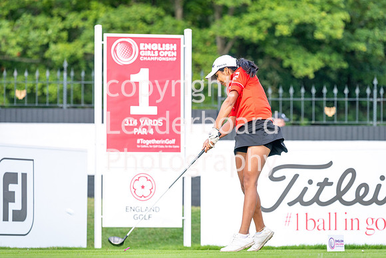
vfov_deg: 4.6
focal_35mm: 300
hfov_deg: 6.9
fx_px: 3217
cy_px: 129
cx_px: 193
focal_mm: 300
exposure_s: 1/640
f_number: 6.3
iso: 400
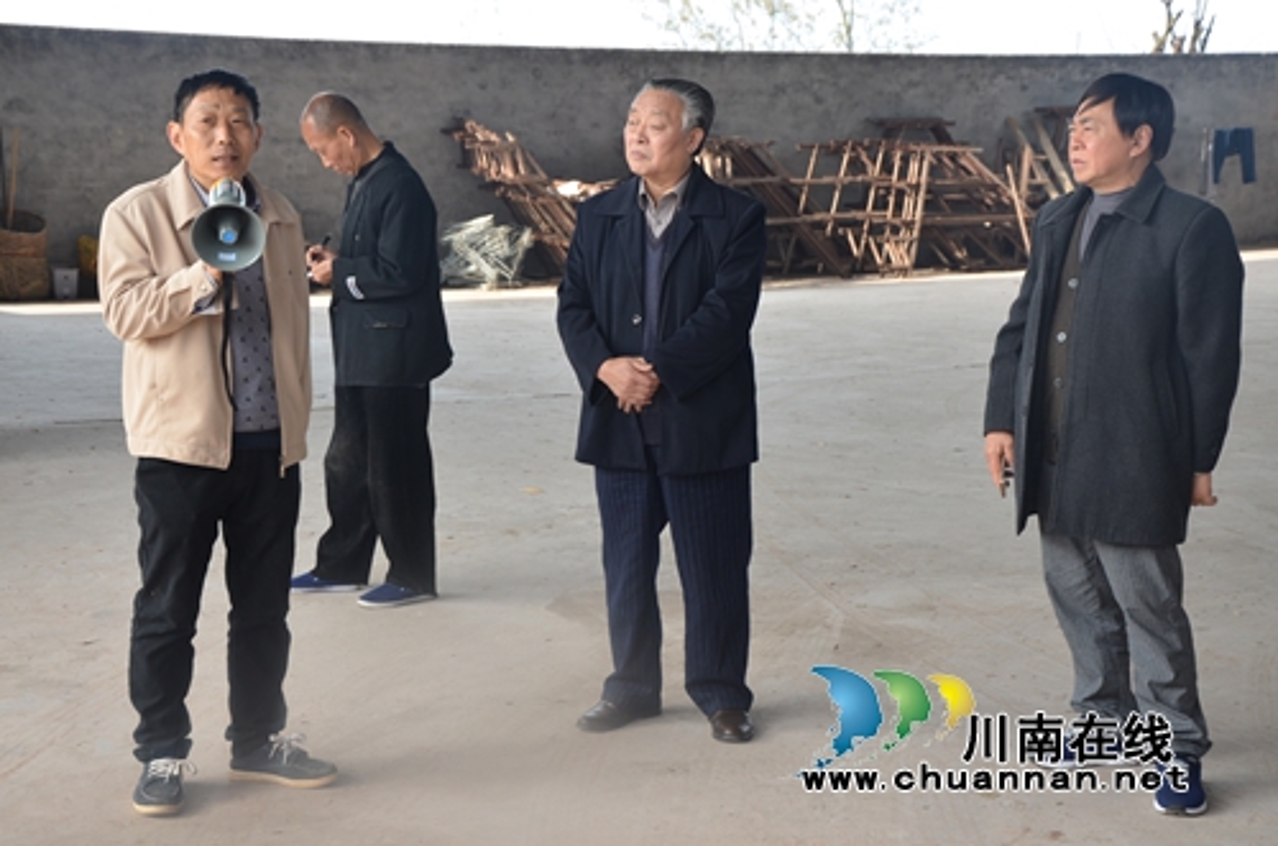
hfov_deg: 32.0
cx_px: 639
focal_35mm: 63
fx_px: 2232
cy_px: 423
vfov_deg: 21.5
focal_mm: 42
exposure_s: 1/160
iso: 200
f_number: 6.3
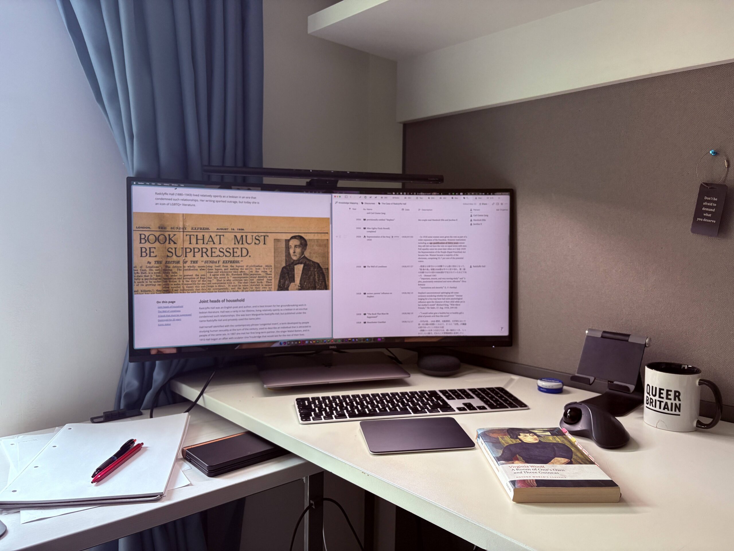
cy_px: 276
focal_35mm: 26
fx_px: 551
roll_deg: -0.2
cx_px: 367
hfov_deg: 67.3
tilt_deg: -4.0
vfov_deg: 53.1
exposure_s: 1/121
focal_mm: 5.96
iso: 125
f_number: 1.6
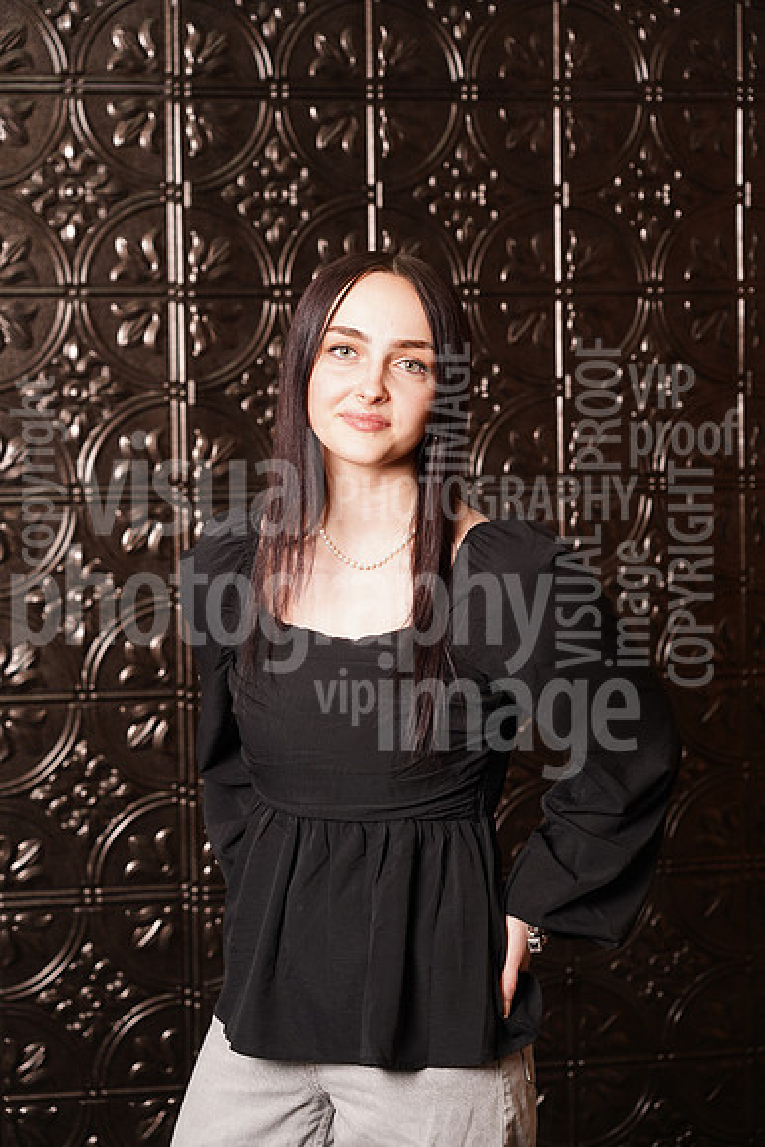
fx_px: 2676
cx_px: 382
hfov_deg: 16.3
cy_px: 574
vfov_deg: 24.2
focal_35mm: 84
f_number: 5
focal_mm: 84
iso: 400
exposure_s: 1/125
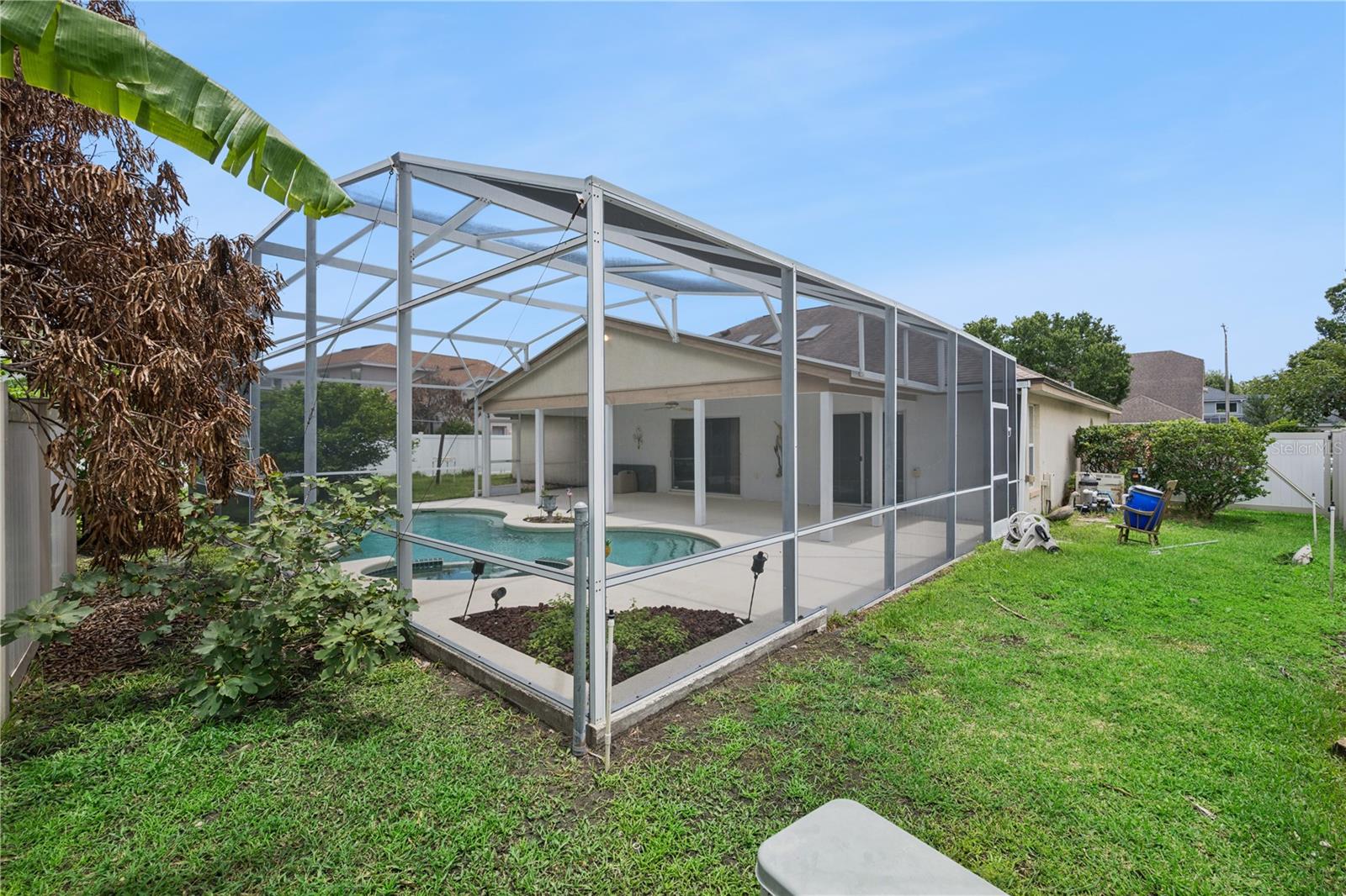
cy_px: 448
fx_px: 579
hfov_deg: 98.6
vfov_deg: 75.5
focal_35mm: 16
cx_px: 673
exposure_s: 1/125
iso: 200
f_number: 9
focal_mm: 15.5
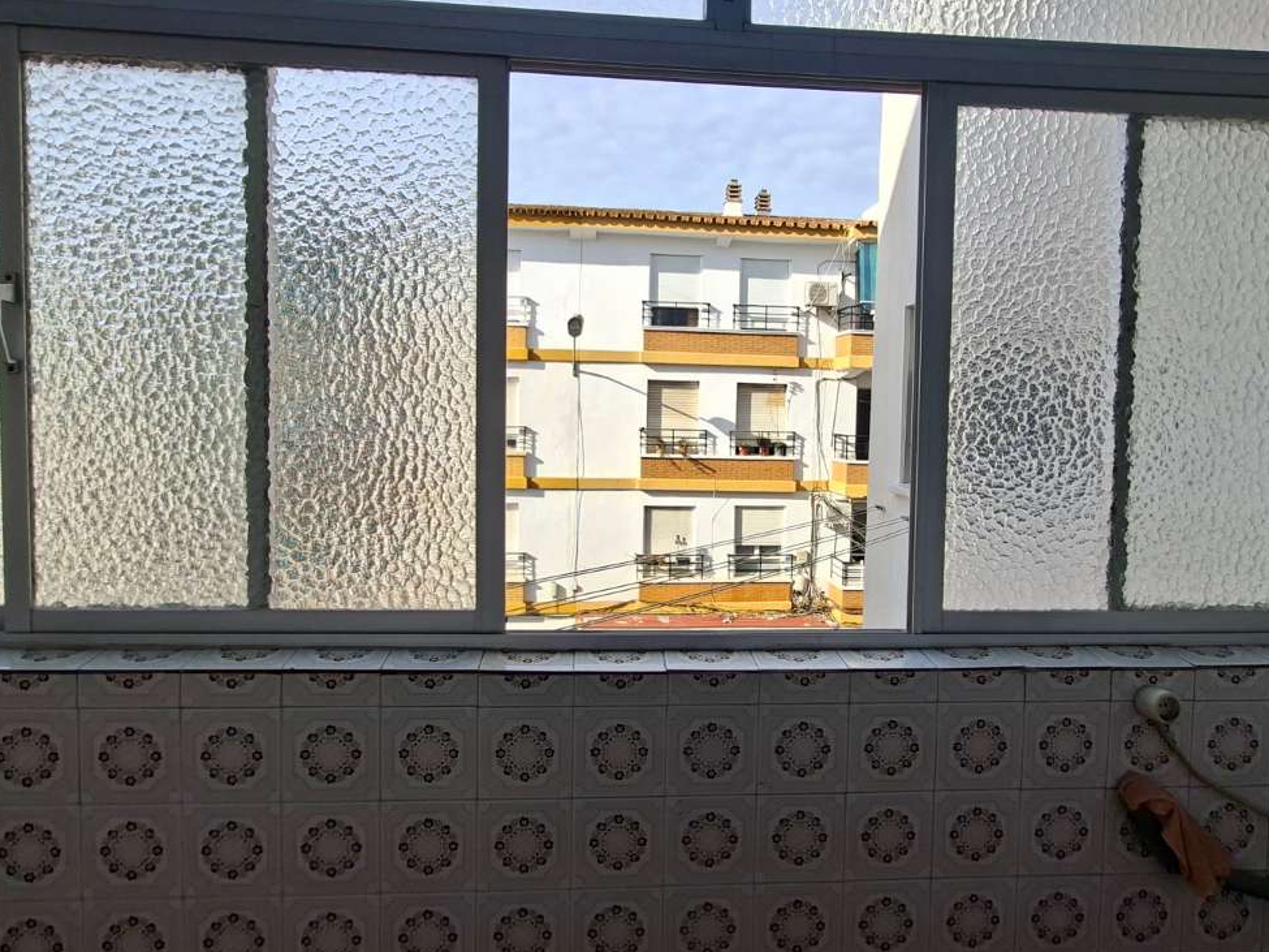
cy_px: 459
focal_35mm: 20
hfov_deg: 81.8
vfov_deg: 65.9
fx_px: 733
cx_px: 635
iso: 40
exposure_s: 1/789
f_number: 2.2
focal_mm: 1.74
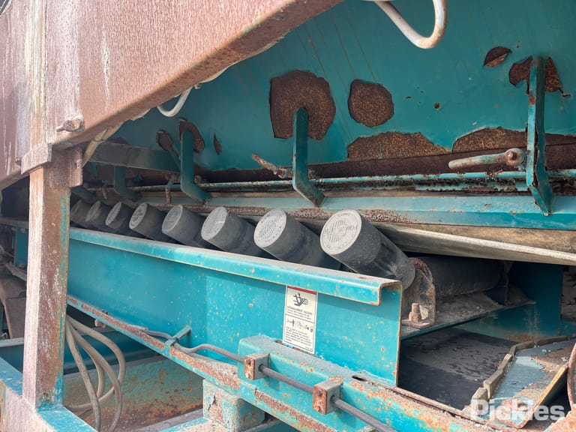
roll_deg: +2.5
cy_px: 216
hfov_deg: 67.3
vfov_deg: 53.1
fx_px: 433
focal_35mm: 26
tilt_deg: +4.5
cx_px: 288
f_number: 1.6
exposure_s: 1/508
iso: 50
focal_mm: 5.1
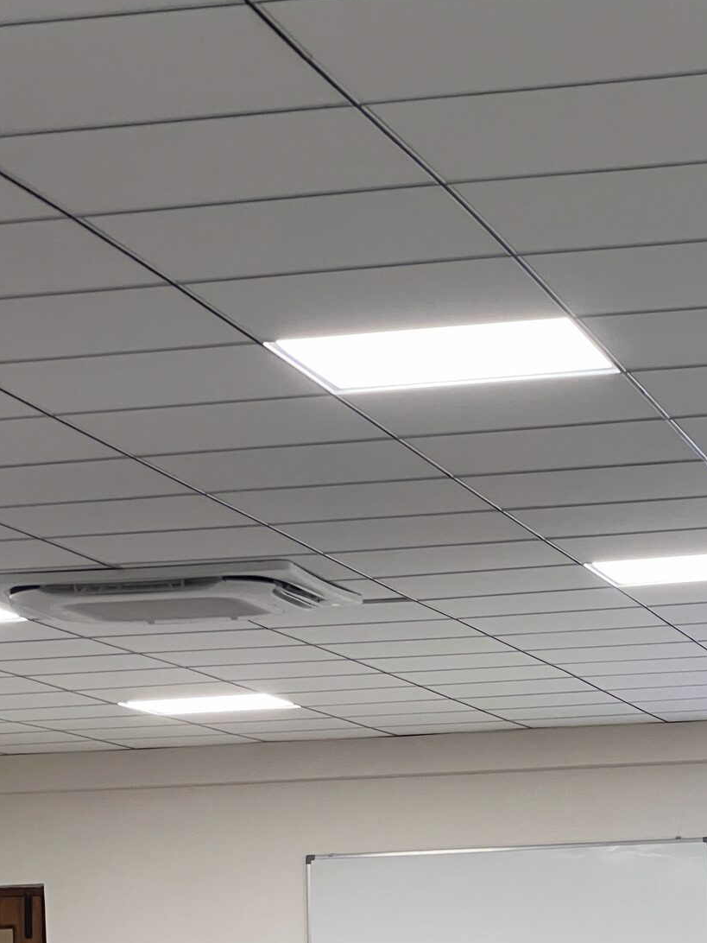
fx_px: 3840
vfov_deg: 13.9
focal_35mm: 141
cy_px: 706
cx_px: 314
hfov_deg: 10.5
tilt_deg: +5.0
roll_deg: +2.8
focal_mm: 9
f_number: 2.8
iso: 320
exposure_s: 1/50
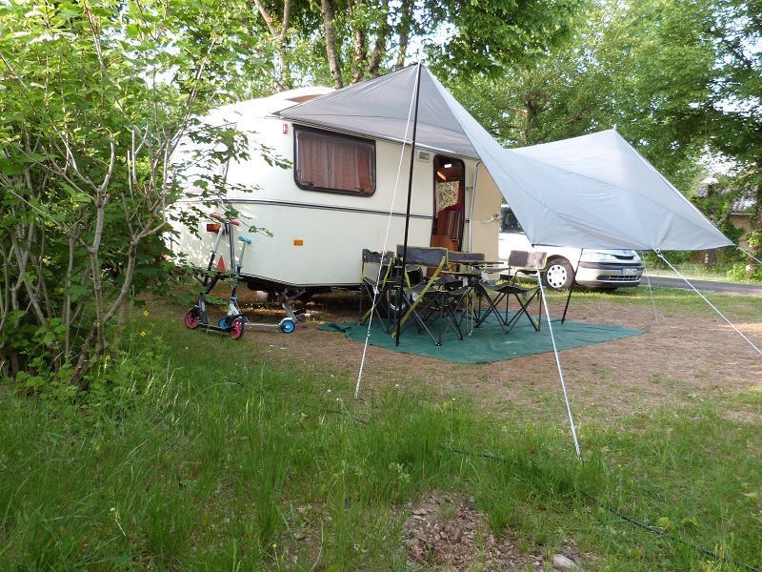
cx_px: 381
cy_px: 286
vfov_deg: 54.9
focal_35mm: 25
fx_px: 550
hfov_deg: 69.4
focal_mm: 4.5
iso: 160
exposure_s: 1/60
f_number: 2.8
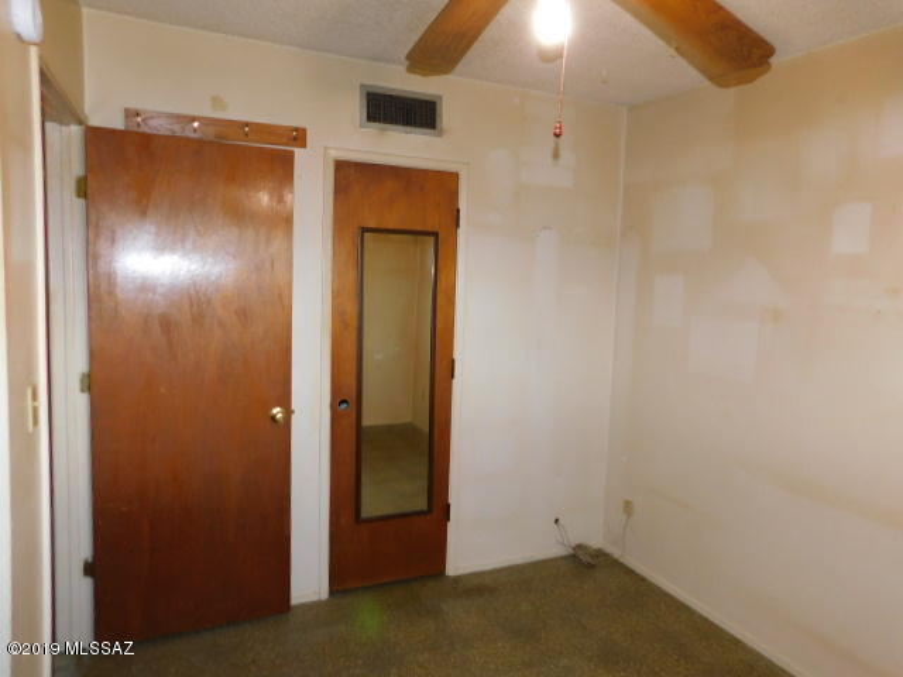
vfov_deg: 58.9
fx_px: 600
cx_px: 452
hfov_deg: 73.9
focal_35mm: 23
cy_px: 338
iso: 200
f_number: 3
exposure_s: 1/30
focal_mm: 4
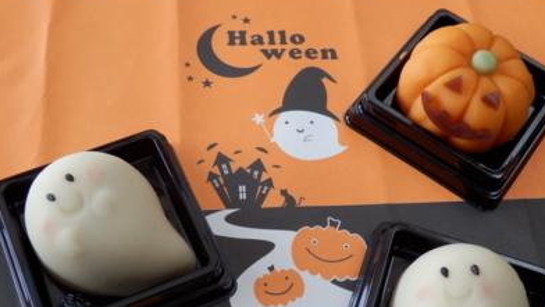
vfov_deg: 23.9
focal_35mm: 50
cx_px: 274
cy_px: 194
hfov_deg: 41.3
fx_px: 723
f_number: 3.8
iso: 320
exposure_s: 1/80
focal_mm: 8
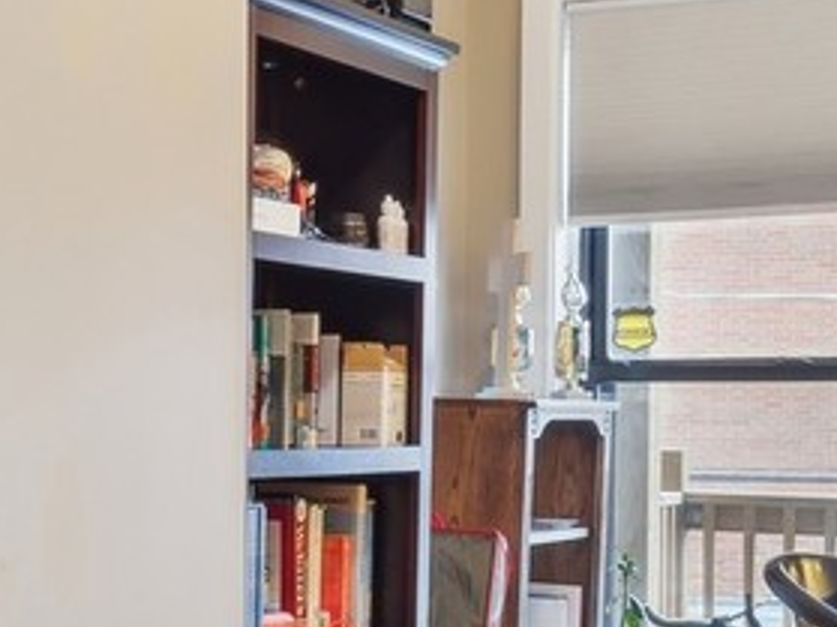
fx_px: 2030
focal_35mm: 84
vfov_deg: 17.5
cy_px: 357
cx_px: -76
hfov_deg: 22.1
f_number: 11
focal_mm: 10
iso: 100
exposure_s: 1.3
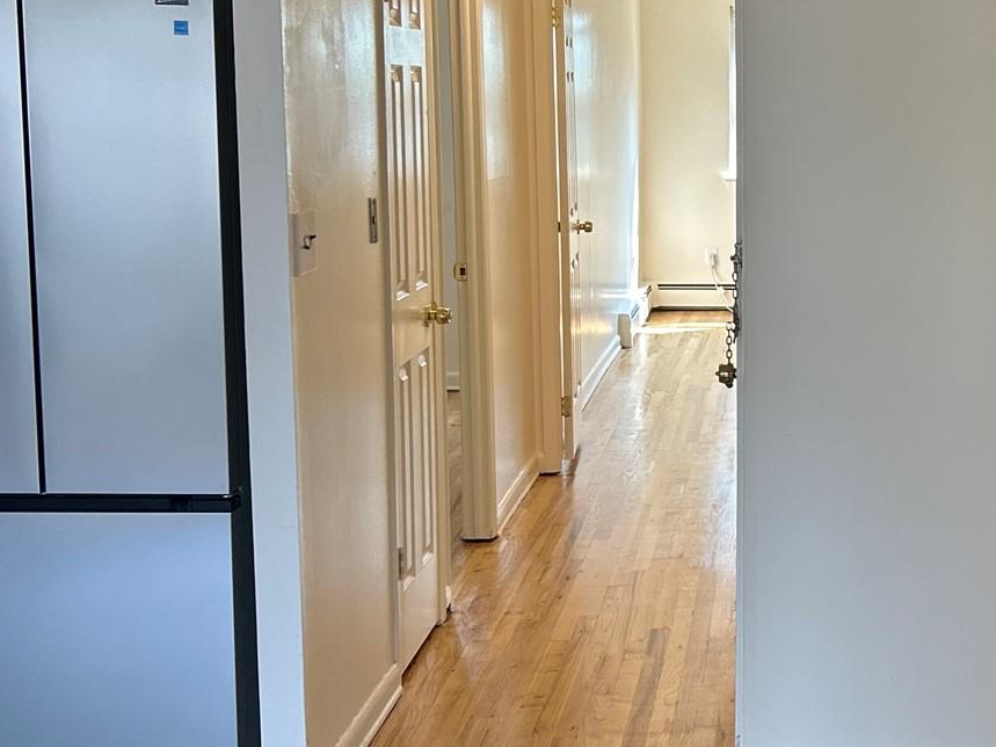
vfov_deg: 23.6
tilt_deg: -7.5
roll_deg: -0.6
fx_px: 1784
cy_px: 328
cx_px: 931
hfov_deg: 29.6
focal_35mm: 62
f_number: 1.5
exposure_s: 1/120
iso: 100
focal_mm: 5.7
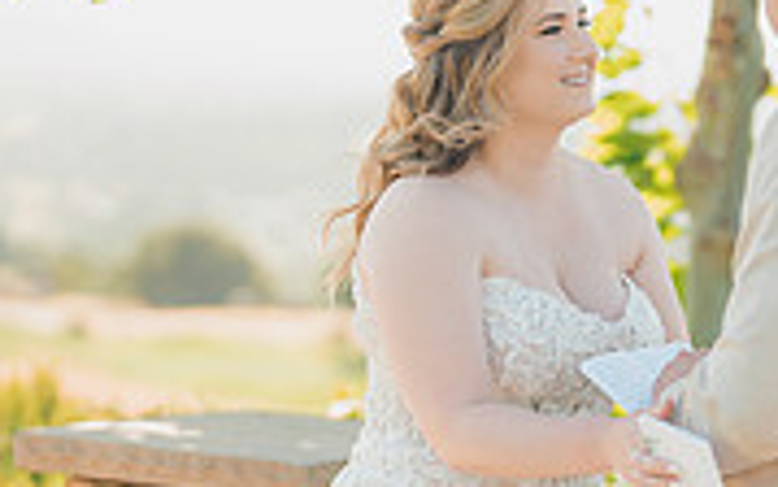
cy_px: 328
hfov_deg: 12.6
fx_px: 3500
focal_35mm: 165
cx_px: 700
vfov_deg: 8.0
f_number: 1.2
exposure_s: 1/1600
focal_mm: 50
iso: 50
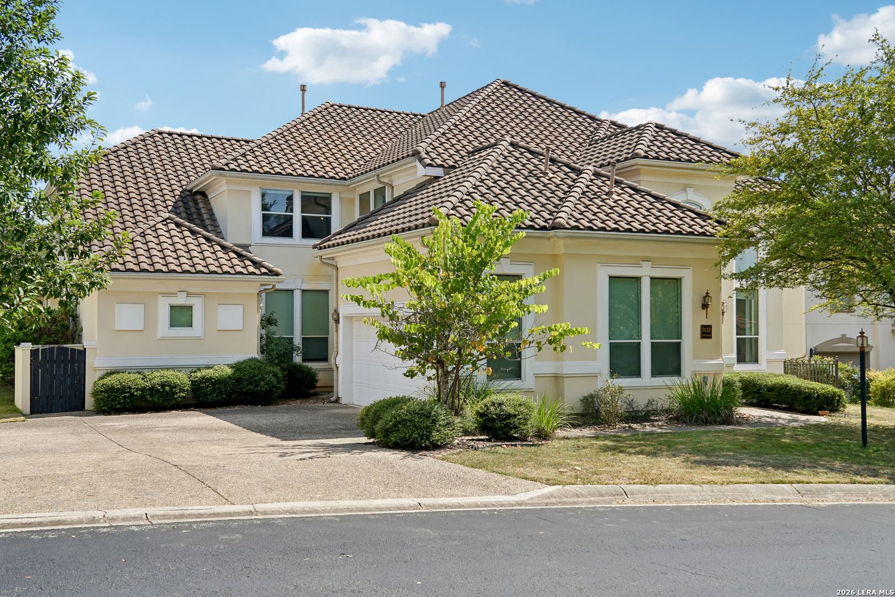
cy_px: 298
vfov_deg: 40.0
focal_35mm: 33
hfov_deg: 57.2
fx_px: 820
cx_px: 448
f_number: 9
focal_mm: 33
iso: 200
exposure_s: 1/250
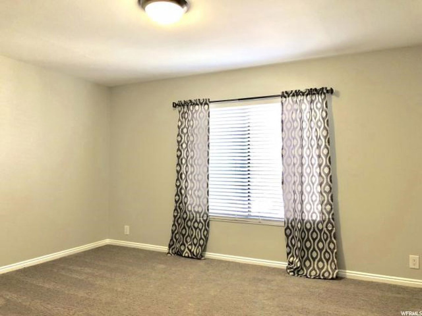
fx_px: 341
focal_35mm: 28
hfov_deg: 63.4
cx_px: 211
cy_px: 158
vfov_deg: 49.7
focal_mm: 4
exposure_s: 1/15
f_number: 1.8
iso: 40
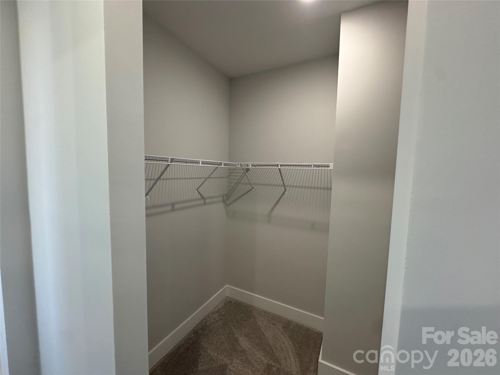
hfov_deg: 102.1
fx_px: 202
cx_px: 250
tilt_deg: -4.9
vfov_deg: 85.7
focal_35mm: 14
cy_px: 188
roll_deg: -2.0
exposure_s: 1/120
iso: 250
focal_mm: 2.22
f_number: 2.2
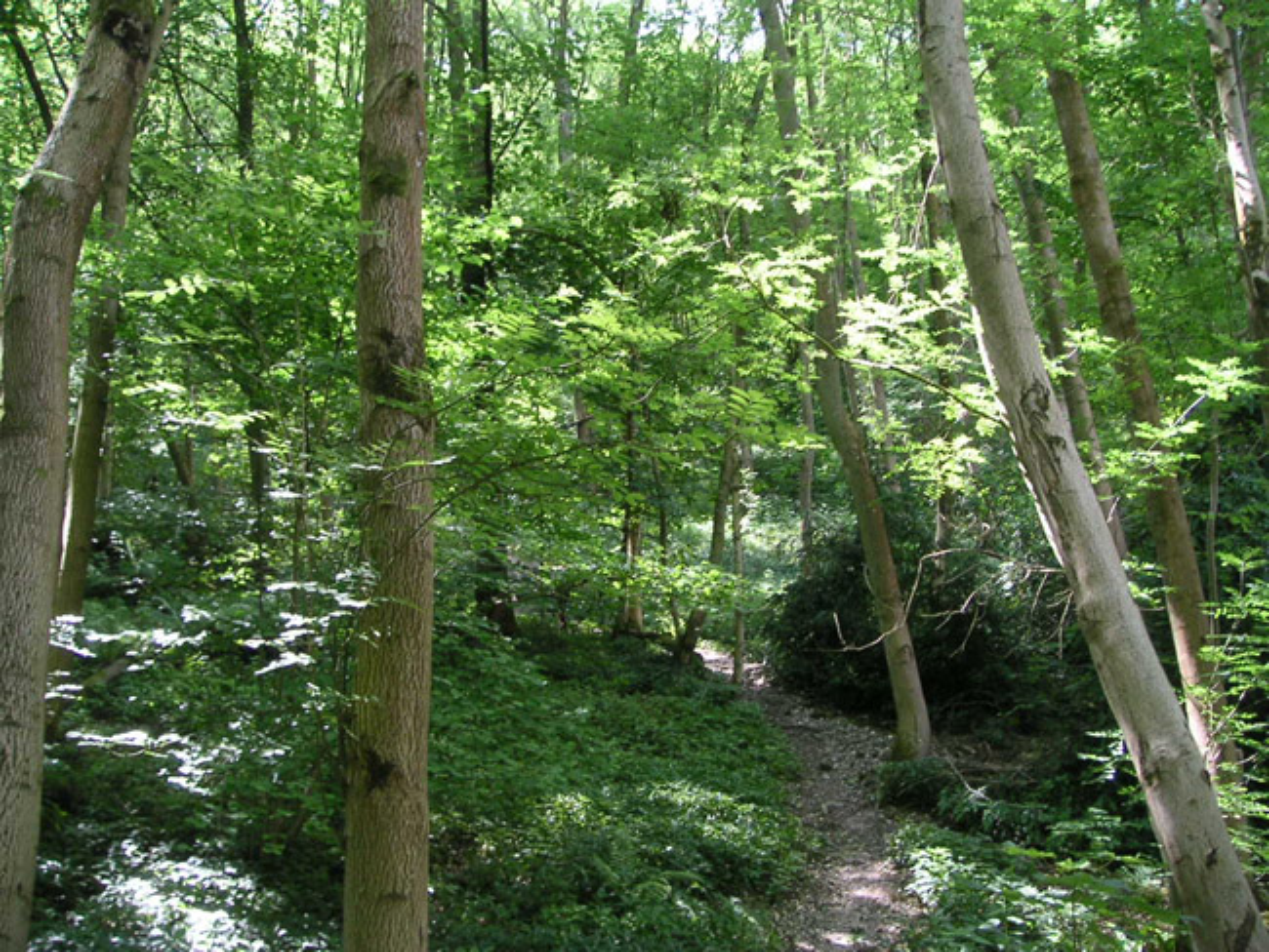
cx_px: 634
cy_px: 476
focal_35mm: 38
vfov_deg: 37.7
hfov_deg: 49.0
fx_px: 1394
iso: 50
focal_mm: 6
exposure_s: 1/45
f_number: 2.8
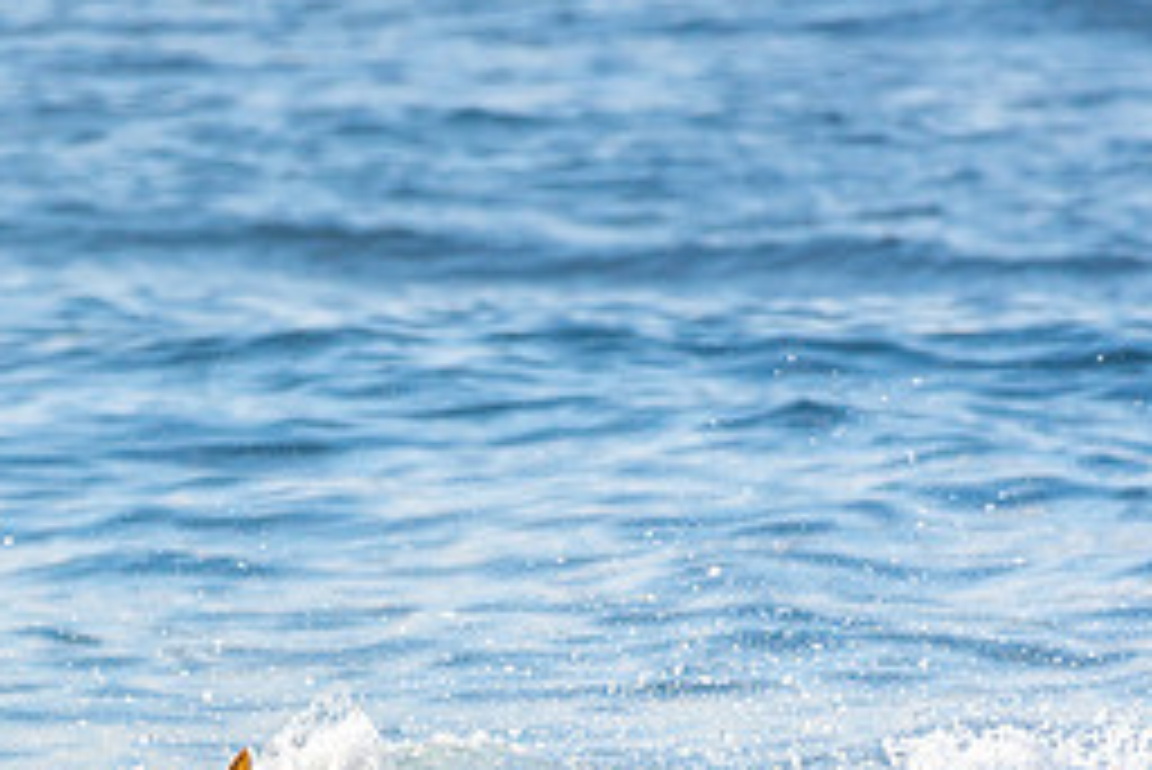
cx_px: 99
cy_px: 844
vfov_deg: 0.8
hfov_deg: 1.2
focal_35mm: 1701
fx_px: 54460
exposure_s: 1/1250
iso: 280
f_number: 5.6
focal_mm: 500
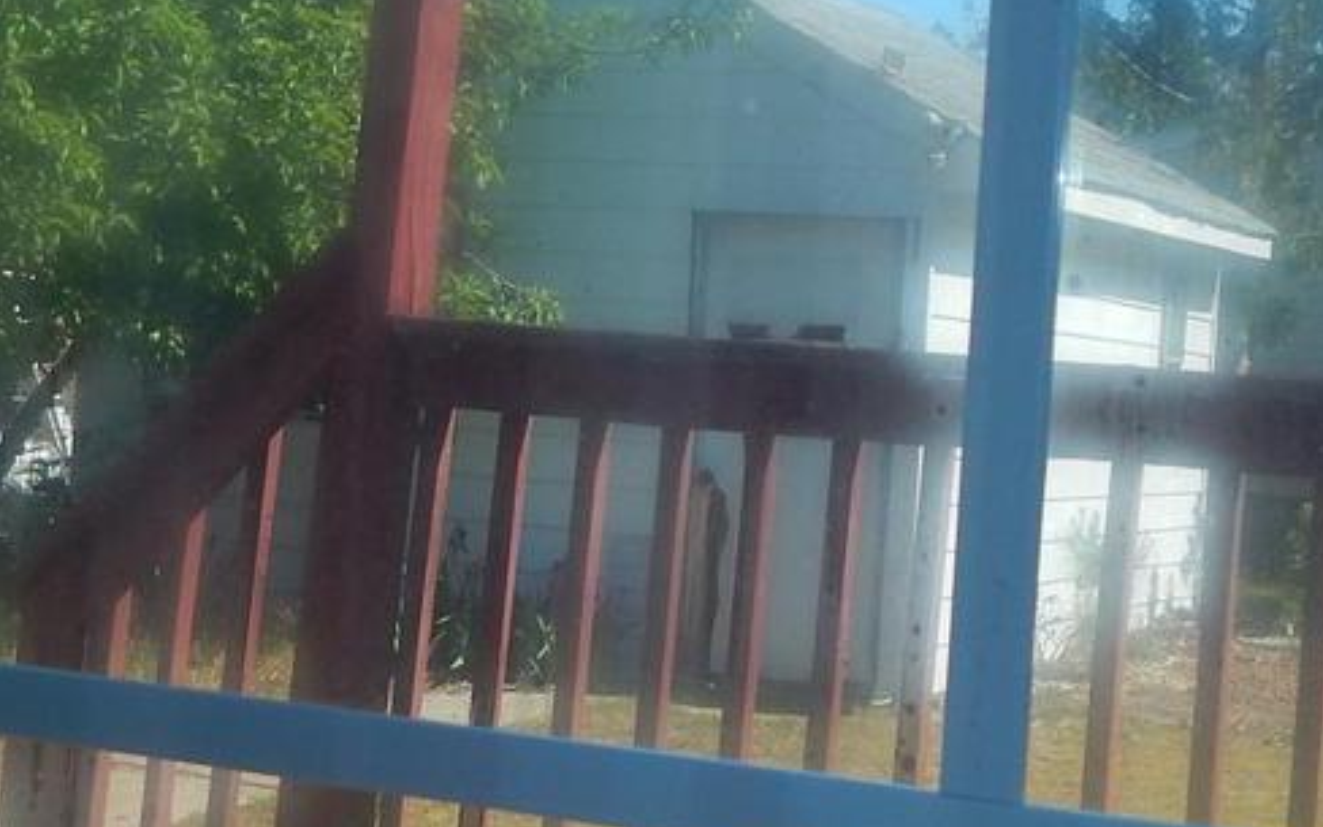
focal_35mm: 72
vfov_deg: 18.1
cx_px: 775
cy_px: 412
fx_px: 2596
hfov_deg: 28.5
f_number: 3
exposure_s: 1/1500
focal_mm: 4
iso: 125
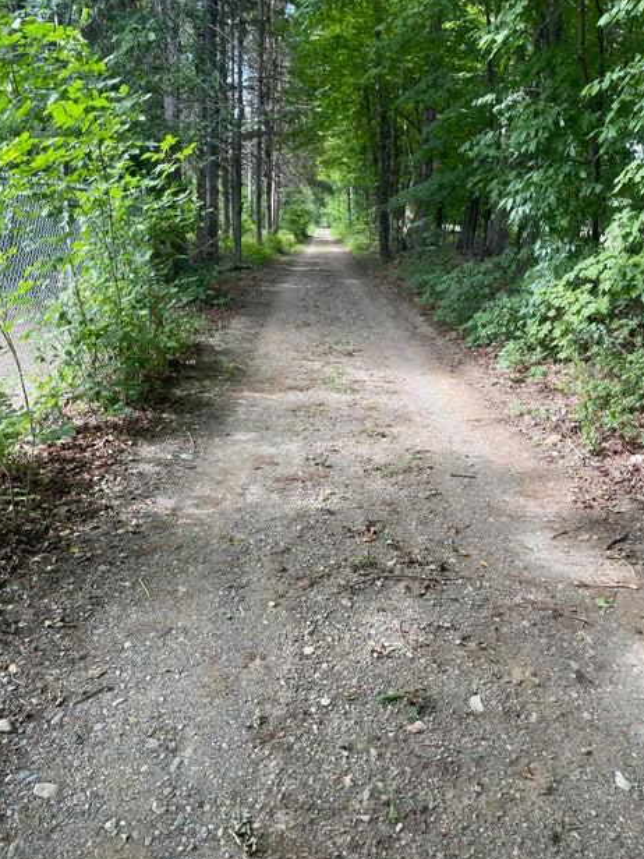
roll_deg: -1.8
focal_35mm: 27
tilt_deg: -12.9
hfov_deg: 51.3
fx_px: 670
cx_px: 330
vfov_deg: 65.3
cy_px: 432
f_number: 1.6
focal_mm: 4.2
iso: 40
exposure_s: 1/121
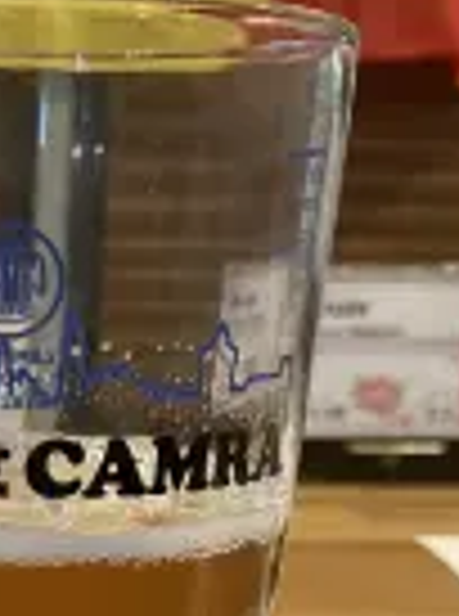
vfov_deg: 23.0
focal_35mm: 82
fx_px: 1457
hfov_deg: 17.4
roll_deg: -1.0
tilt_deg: -14.7
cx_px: -27
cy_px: 607
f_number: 1.8
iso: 400
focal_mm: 3.99
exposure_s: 1/33
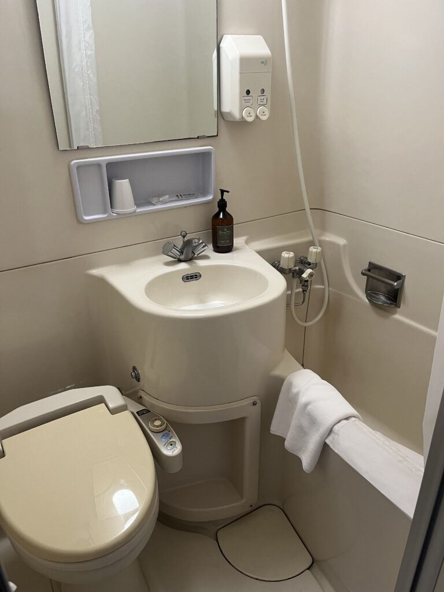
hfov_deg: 53.1
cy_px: 296
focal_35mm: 26
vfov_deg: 67.3
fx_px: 445
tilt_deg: -25.8
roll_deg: +1.2
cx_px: 222
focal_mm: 5.1
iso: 160
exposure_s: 1/60
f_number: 1.6
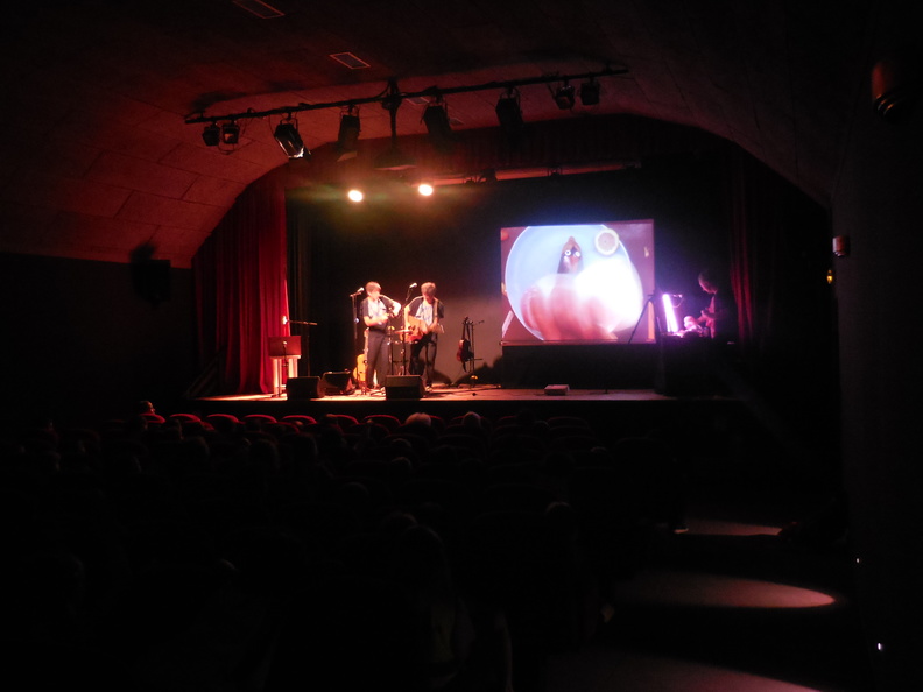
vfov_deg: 42.9
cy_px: 346
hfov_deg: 55.4
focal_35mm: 33
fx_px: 880
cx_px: 462
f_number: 3.7
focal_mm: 5.9
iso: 640
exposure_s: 1/8
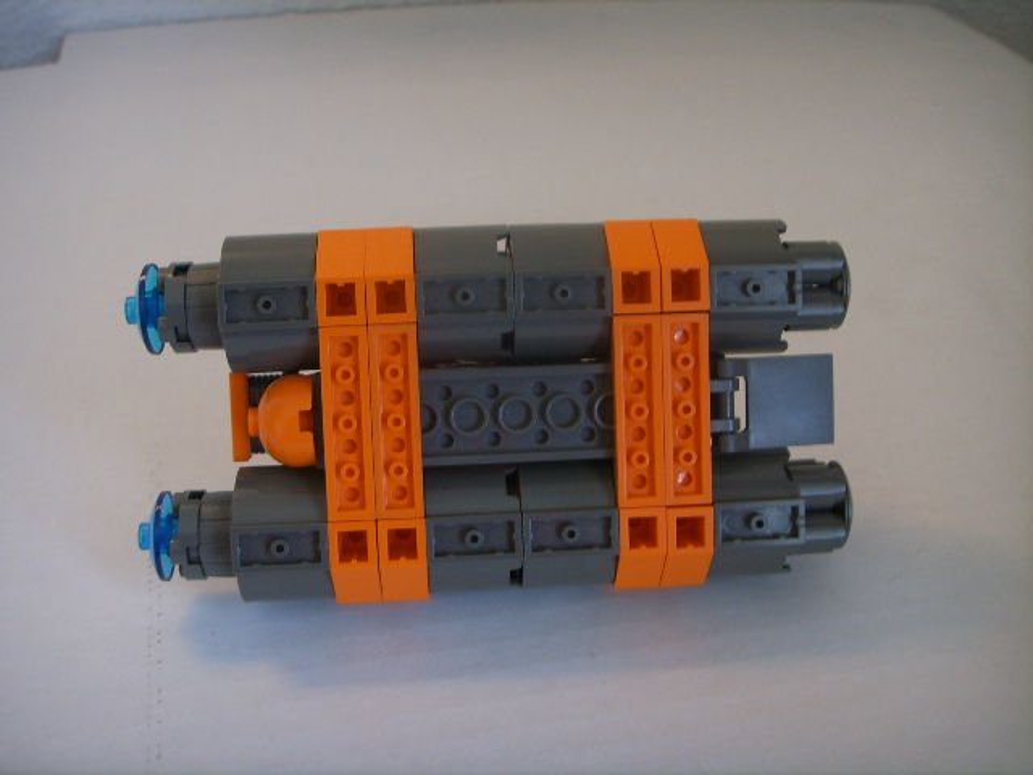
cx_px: 516
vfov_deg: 36.8
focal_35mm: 39
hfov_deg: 47.9
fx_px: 1164
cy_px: 388
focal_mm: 6.6
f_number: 3.5
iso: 63
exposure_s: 1/30
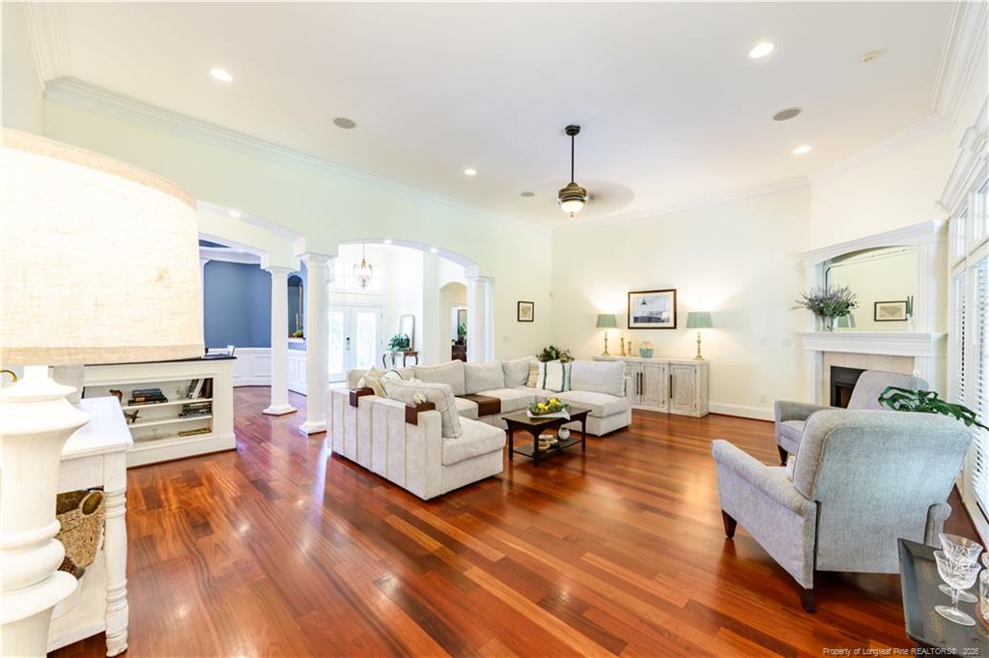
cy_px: 329
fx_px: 384
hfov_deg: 104.3
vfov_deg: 81.1
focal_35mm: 14
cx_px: 494
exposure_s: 1/10
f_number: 11
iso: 64
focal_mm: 14
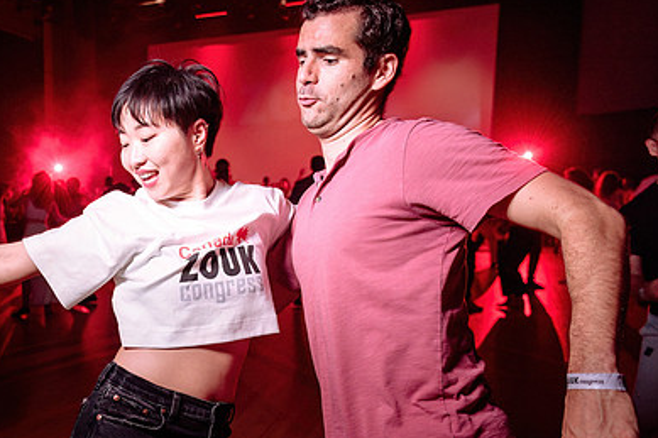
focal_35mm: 39
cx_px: 139
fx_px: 712
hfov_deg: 47.1
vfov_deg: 34.0
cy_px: 274
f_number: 2.8
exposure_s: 1/60
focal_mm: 24
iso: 1000
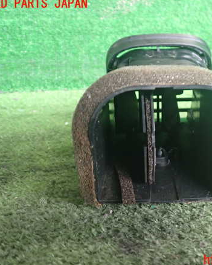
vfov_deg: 45.8
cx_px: 159
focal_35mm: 40
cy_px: 132
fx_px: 314
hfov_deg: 36.5
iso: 500
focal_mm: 5.4
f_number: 2.3
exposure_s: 1/30
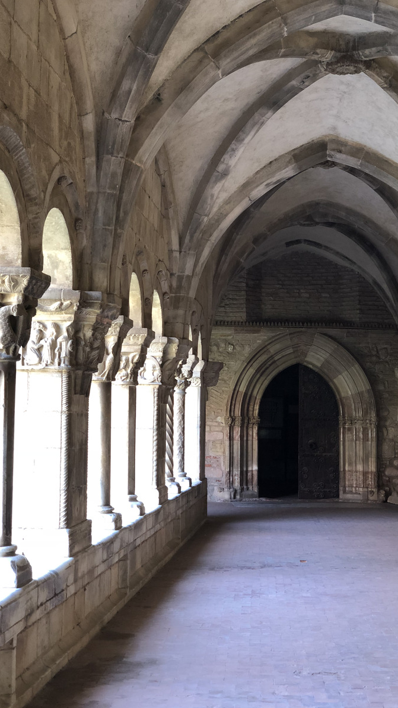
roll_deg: +0.0
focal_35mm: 57
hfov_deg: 21.1
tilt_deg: +3.9
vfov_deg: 36.6
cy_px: 355
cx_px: 195
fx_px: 1069
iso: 80
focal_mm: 6
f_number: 2.4
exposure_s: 1/40
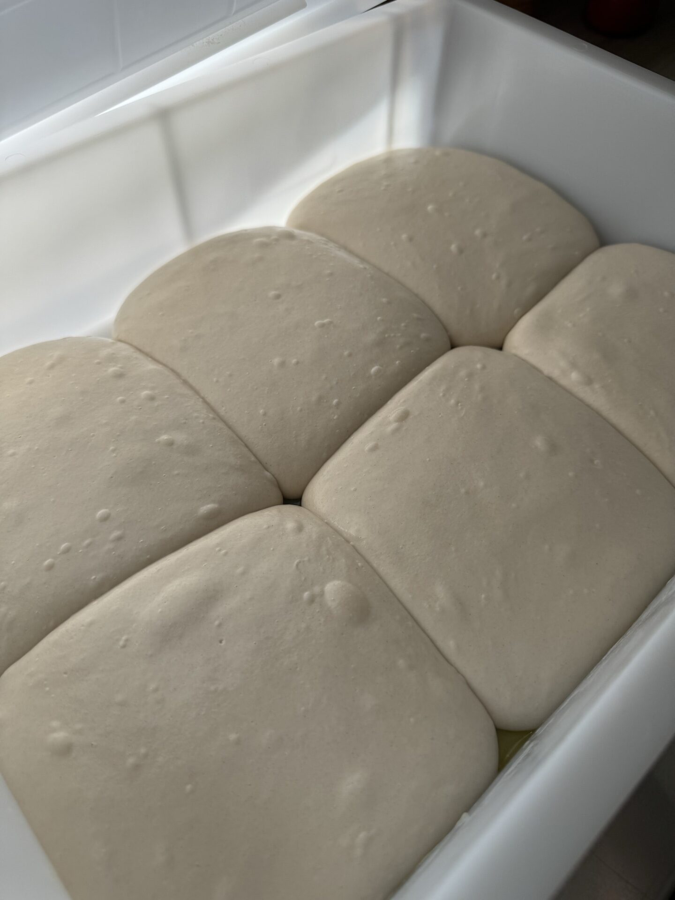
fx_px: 624
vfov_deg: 71.6
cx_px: 338
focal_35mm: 24
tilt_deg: -54.9
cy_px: 450
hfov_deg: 56.8
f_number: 1.78
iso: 80
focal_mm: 6.76
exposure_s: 1/671
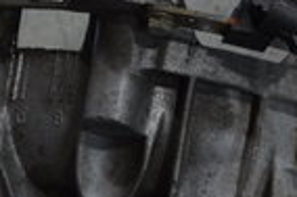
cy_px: 369
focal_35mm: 216
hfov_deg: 9.5
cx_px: 247
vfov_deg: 6.2
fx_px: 1778
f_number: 4
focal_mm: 20
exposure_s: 1/60
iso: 500
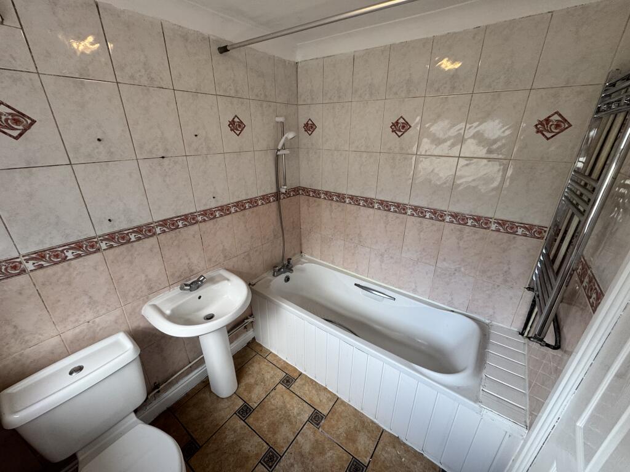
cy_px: 236
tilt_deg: -23.4
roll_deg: +0.3
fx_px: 255
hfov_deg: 102.1
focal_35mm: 14
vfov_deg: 85.7
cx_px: 315
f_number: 2.2
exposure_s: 1/100
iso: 160
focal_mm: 2.22
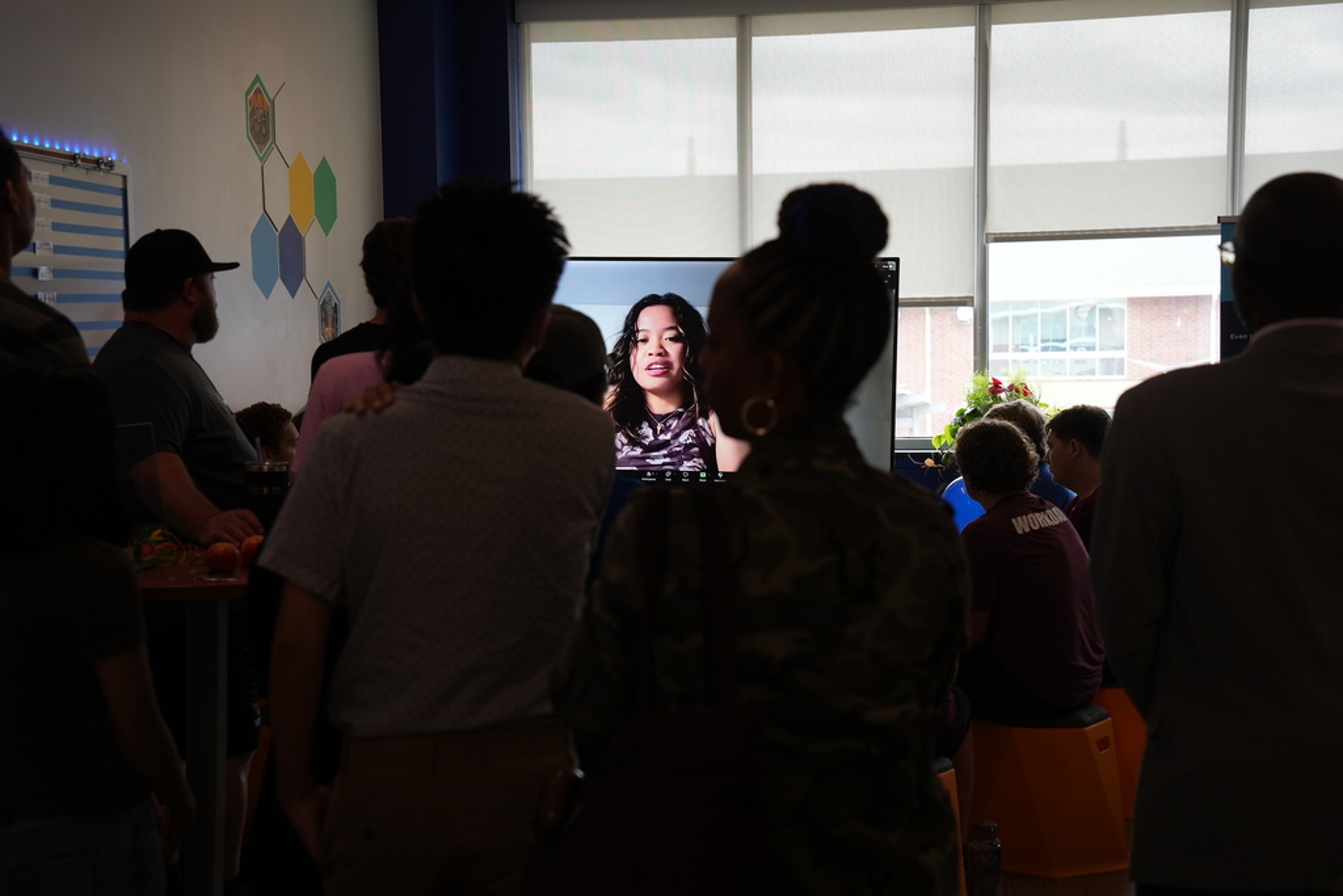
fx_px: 2201
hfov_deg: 33.9
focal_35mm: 59
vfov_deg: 23.0
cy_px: 448
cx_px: 672
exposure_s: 1/60
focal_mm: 59
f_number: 5
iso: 500
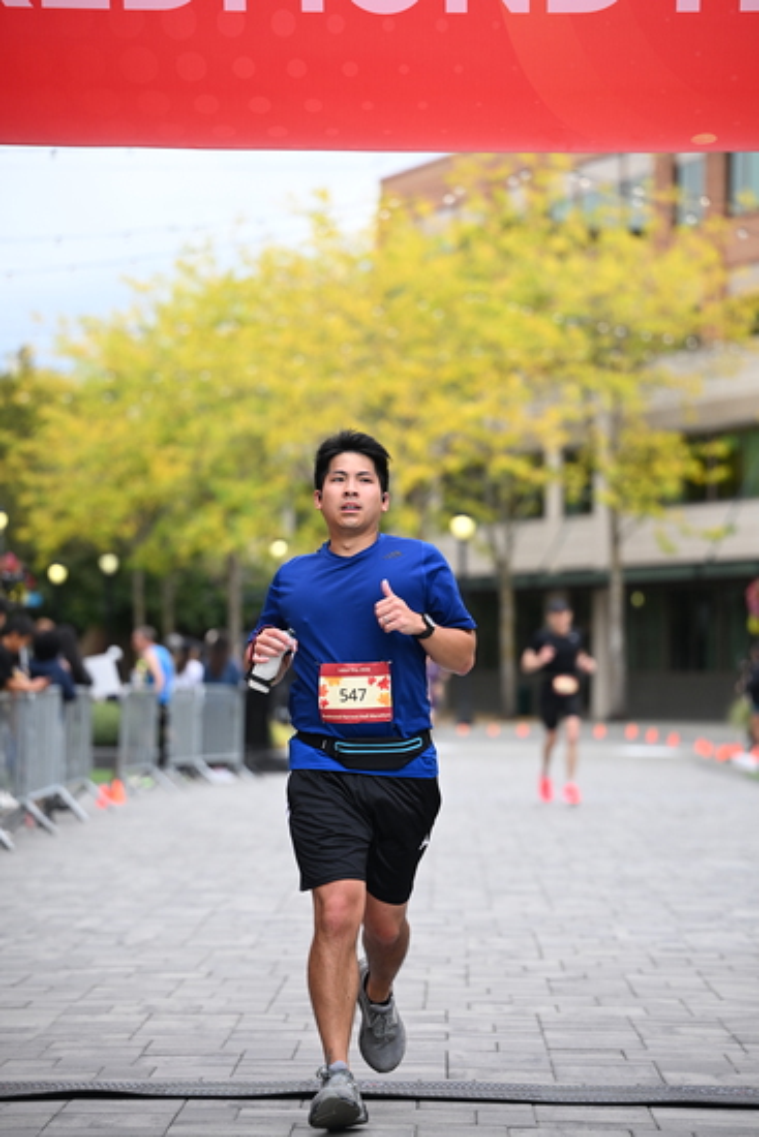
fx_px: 3634
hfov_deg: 11.9
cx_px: 380
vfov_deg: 17.8
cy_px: 568
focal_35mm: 115
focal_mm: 115
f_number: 2.8
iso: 640
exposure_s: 1/2000
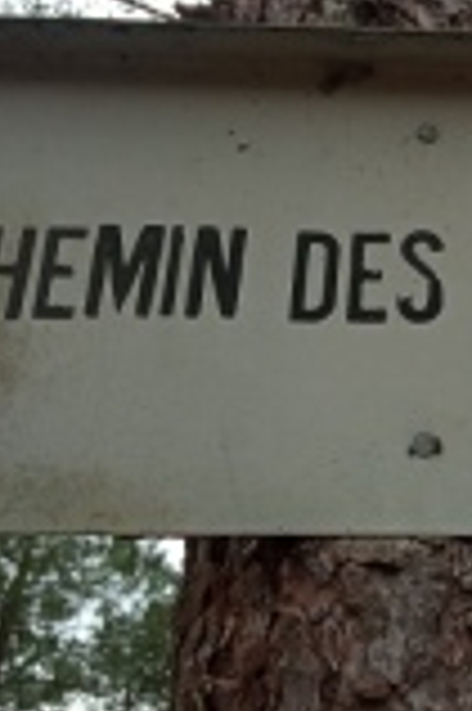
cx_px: 517
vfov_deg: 28.2
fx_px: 1399
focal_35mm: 71
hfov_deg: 18.4
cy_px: 216
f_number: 2.2
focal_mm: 3.79
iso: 113
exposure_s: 1/129
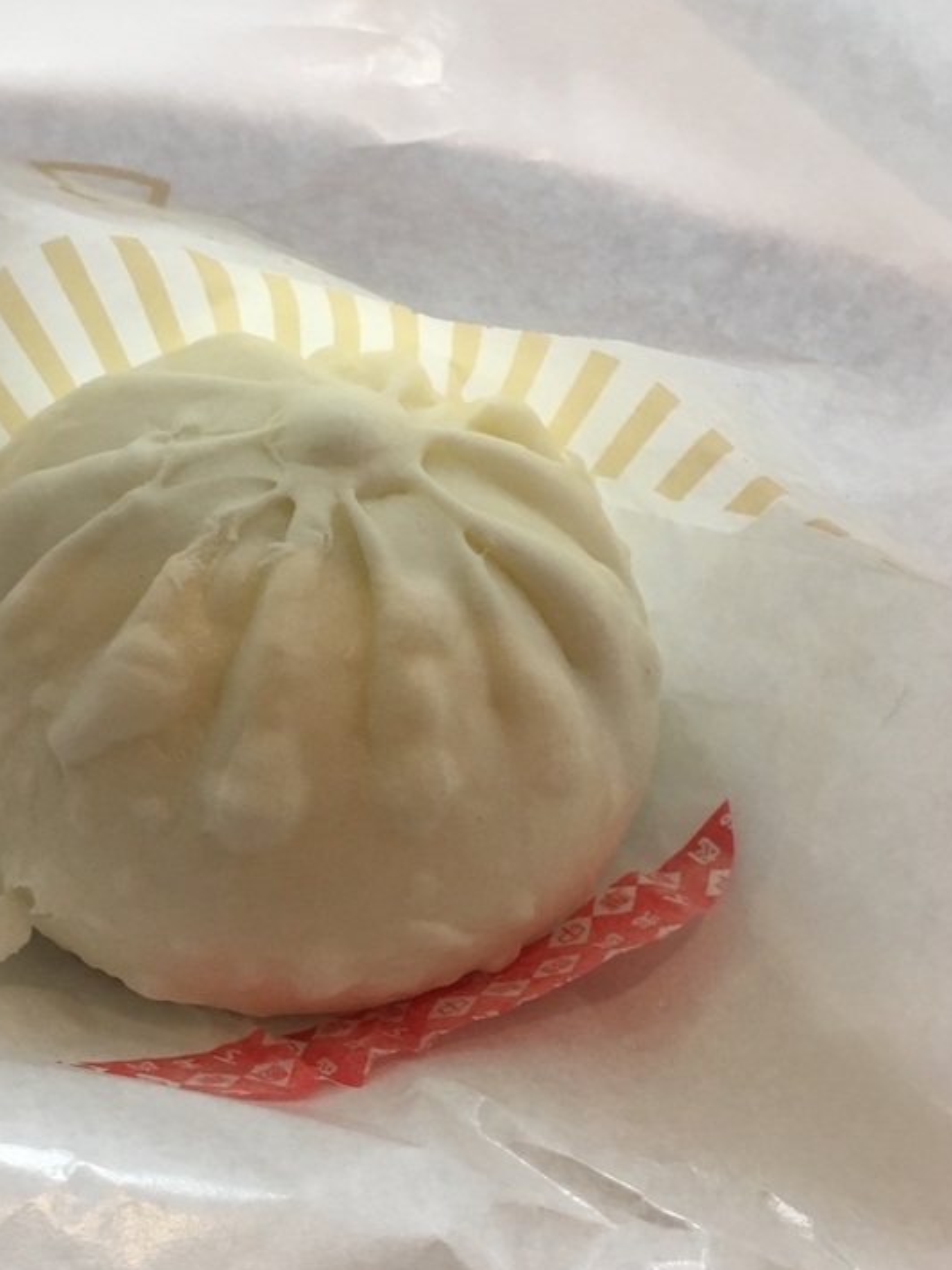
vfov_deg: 44.3
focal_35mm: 42
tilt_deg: -51.3
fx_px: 1541
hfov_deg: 34.0
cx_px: 300
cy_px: 819
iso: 100
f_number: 2.2
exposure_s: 1/30
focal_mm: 4.15
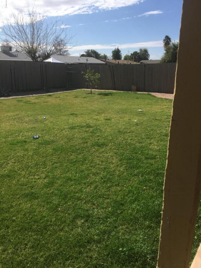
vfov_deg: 61.7
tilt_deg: -13.4
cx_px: 100
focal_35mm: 29
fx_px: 225
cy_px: 134
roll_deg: +1.8
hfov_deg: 48.2
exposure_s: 1/2198
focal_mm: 4.15
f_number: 2.2
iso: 32
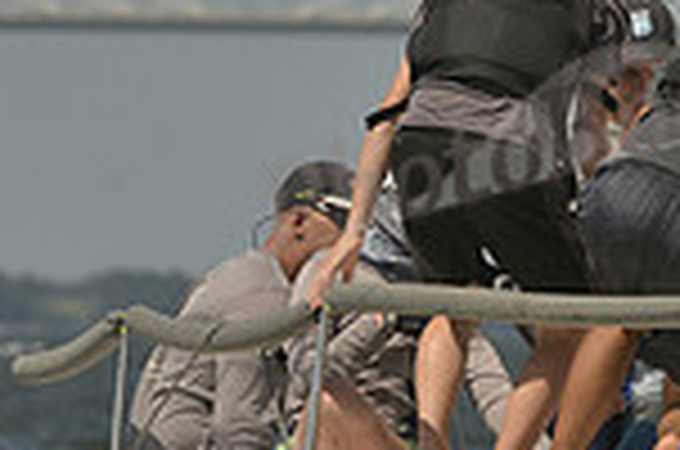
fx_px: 23957
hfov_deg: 1.6
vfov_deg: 1.1
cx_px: 1130
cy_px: 308
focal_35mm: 1271
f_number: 10
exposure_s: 1/1600
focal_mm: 330
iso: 280
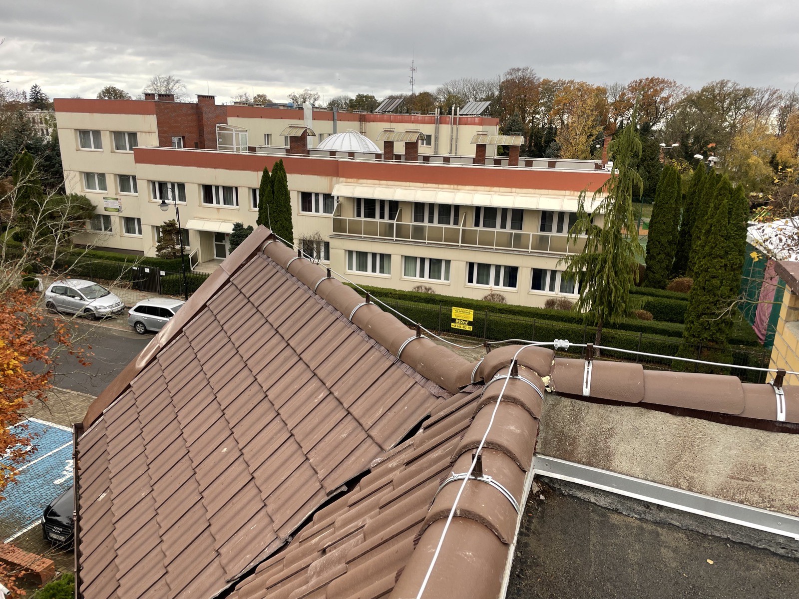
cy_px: 300
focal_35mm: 26
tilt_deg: -17.1
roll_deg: -2.0
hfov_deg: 67.3
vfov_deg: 53.1
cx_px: 400
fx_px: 600
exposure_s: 1/121
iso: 32
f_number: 1.6
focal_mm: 4.2
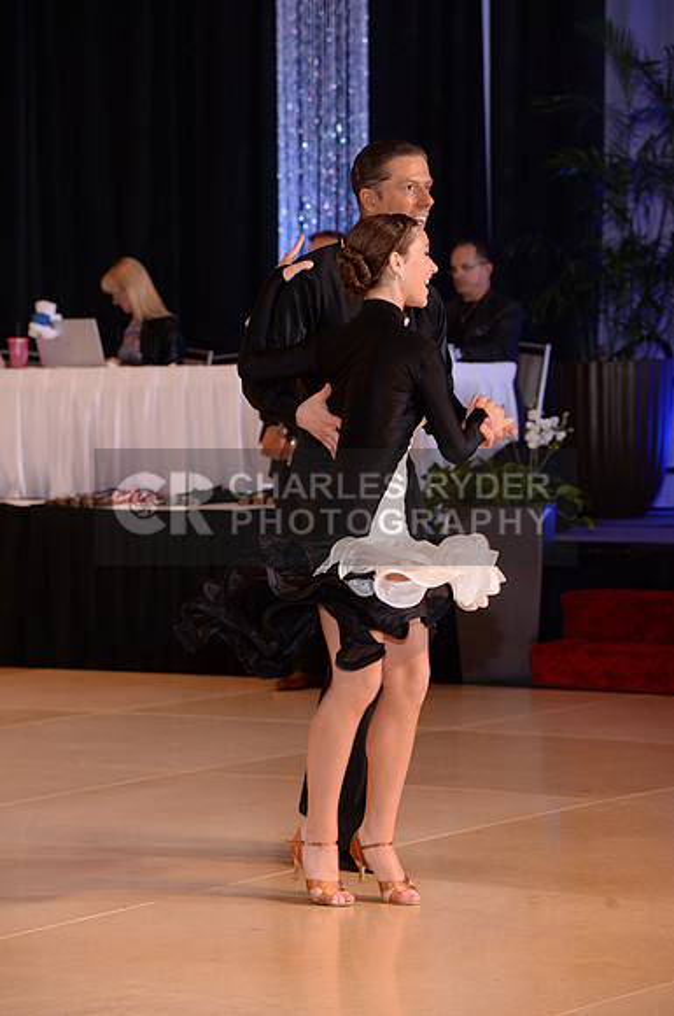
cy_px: 508
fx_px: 3380
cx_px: 337
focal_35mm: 120
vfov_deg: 17.1
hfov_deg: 11.4
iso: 1250
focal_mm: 120
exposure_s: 1/250
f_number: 5.6
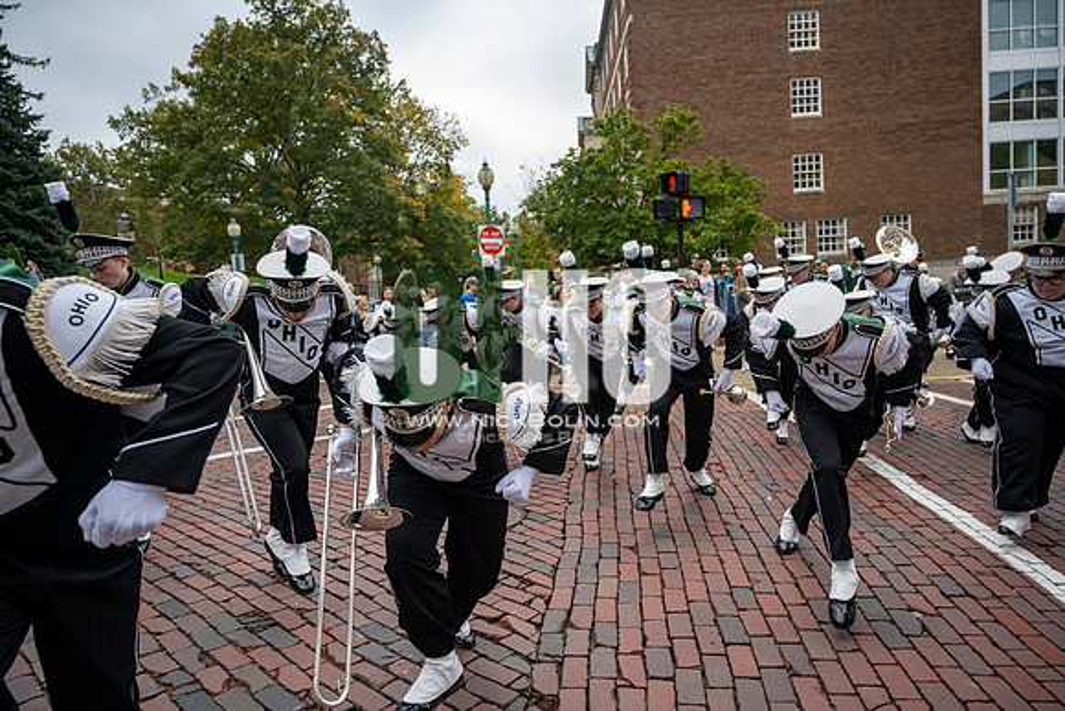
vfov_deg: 53.2
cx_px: 532
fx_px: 710
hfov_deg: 73.7
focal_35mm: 24
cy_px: 356
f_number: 4
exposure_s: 1/1600
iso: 500
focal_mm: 24
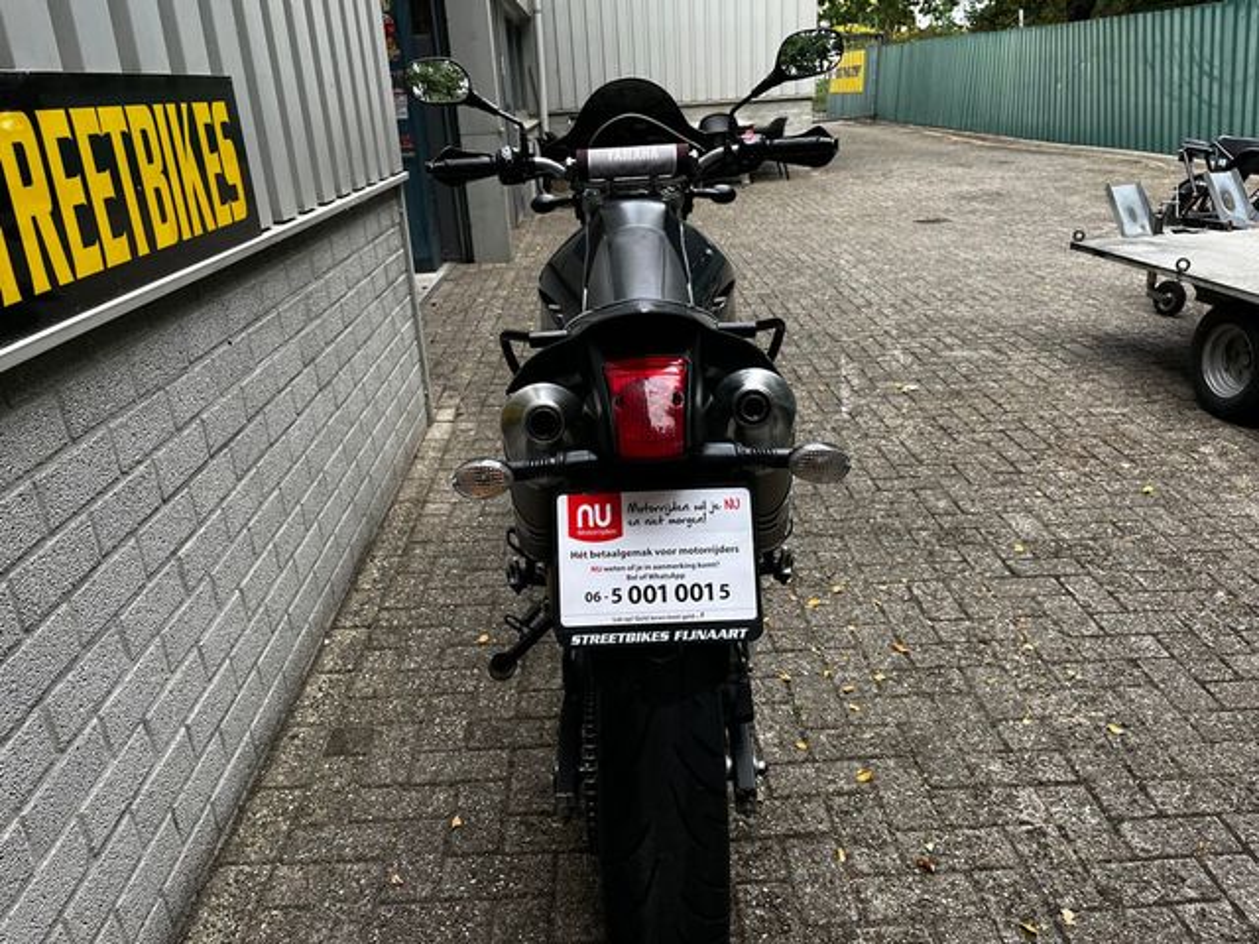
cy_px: 472
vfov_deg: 53.1
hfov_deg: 67.3
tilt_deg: -22.4
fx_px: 946
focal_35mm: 26
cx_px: 630
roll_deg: +3.9
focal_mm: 5.1
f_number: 1.6
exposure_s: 1/443
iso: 50
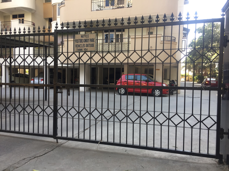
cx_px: 114
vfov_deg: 48.2
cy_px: 86
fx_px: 192
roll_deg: -2.1
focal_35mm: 29
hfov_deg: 61.7
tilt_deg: -1.8
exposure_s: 1/137
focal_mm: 4.15
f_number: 2.2
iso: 32
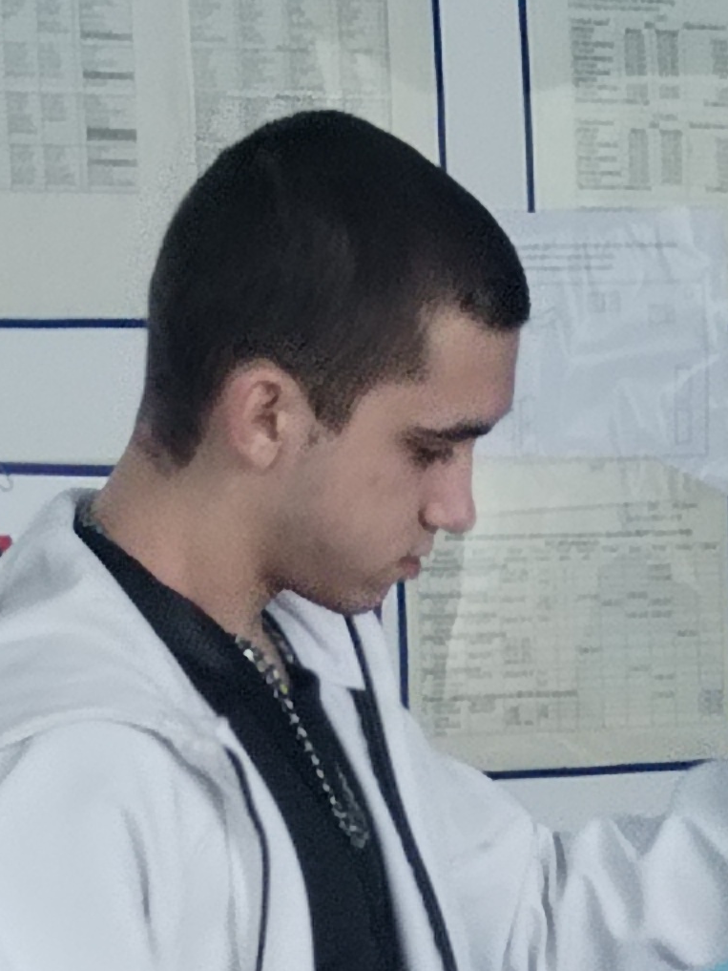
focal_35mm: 231
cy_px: 1708
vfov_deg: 8.3
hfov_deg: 6.3
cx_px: 1196
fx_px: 6476
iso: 273
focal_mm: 4.75
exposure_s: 1/50
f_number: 1.8
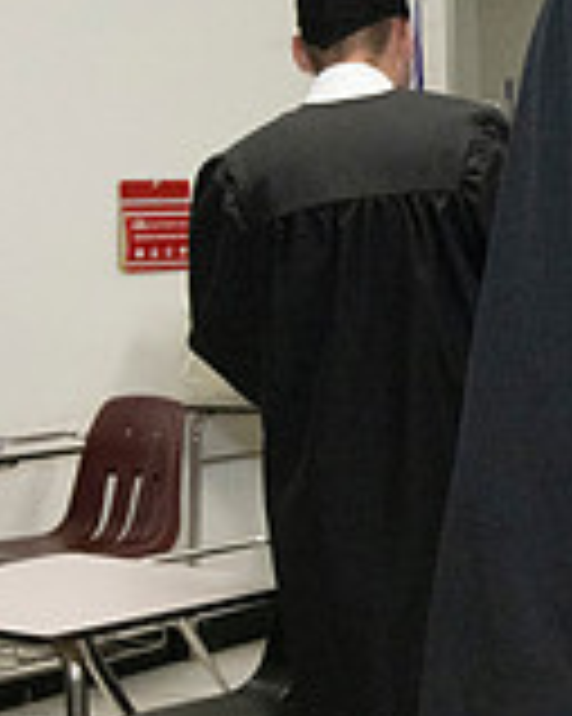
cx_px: 1194
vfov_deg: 19.9
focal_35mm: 96
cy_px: 214
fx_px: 2033
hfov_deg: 13.4
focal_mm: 28
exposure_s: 1/200
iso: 6400
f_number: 8
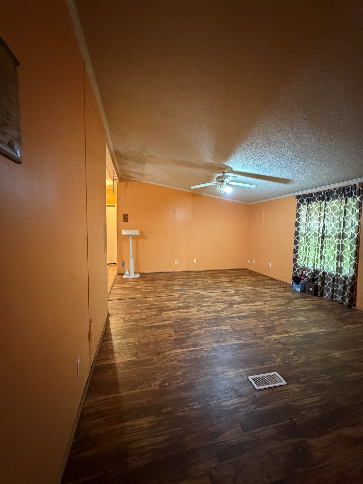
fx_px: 196
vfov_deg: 102.1
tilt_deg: -3.3
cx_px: 182
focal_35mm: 14
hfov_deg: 85.7
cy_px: 242
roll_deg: -0.4
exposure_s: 1/40
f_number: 2.2
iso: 1250
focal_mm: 2.22
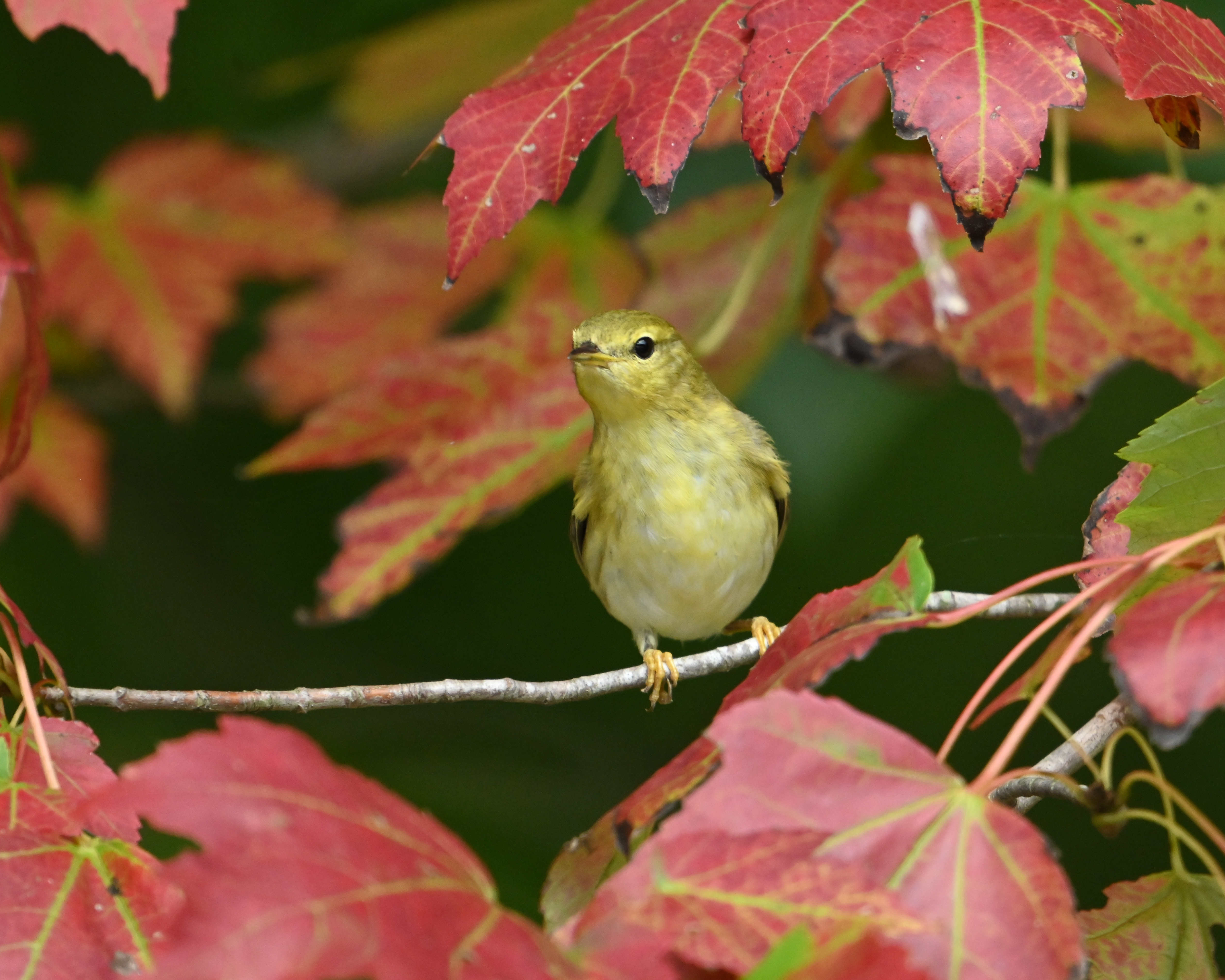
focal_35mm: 1354
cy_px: 490
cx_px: 654
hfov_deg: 1.4
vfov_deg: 1.1
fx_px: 49092
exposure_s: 1/640
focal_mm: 1200
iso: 6400
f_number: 13
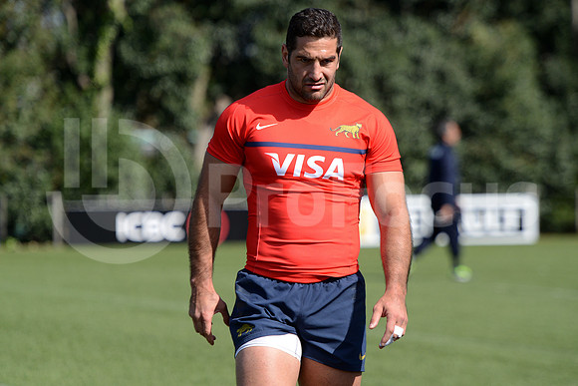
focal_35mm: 210
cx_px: 289
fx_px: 3372
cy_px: 193
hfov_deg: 9.8
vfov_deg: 6.5
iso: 400
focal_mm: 210
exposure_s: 1/1600
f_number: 4
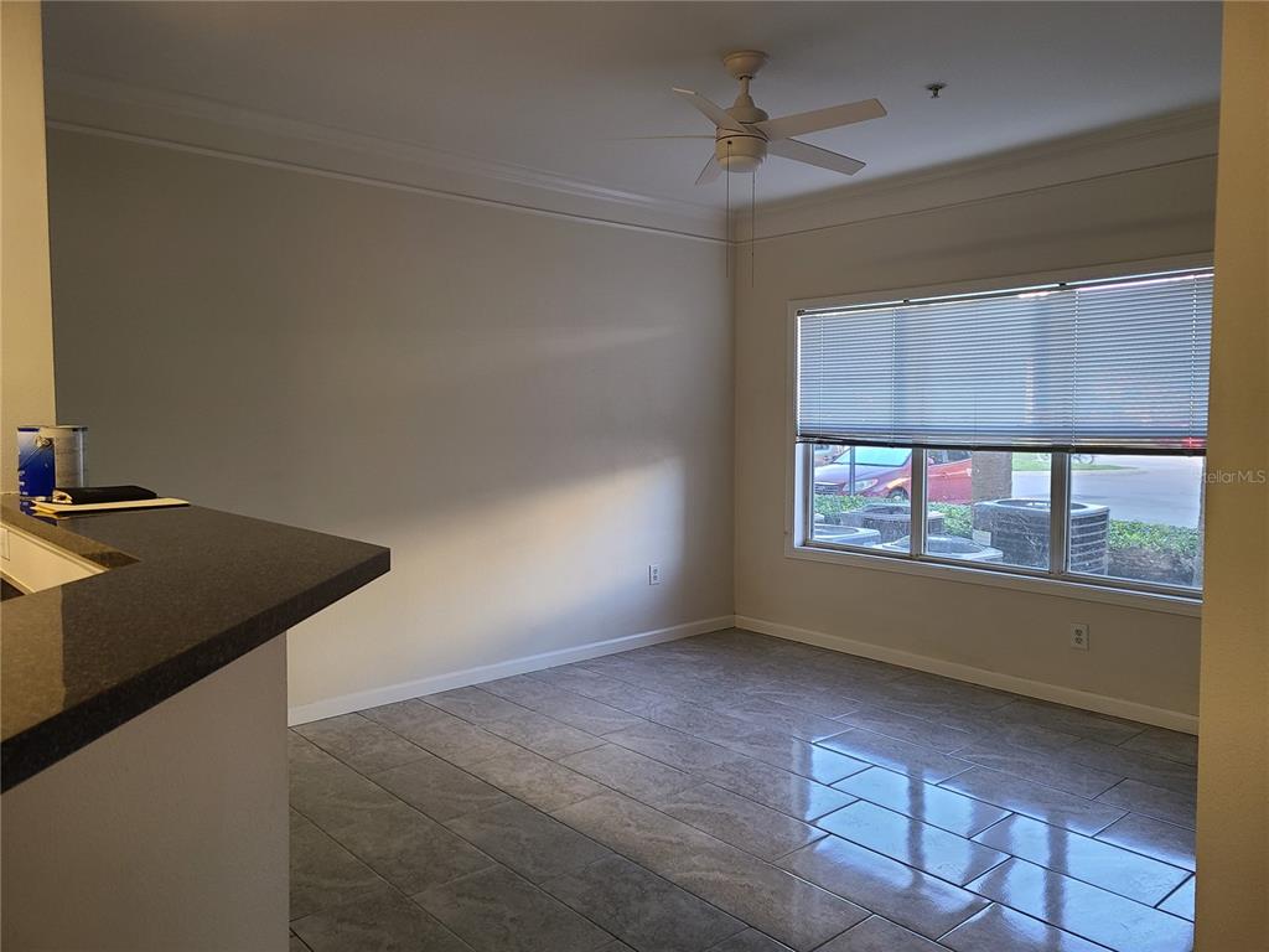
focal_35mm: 26
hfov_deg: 67.3
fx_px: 953
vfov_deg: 53.1
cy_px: 476
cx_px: 634
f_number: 1.8
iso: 100
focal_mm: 5.4
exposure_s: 1/60
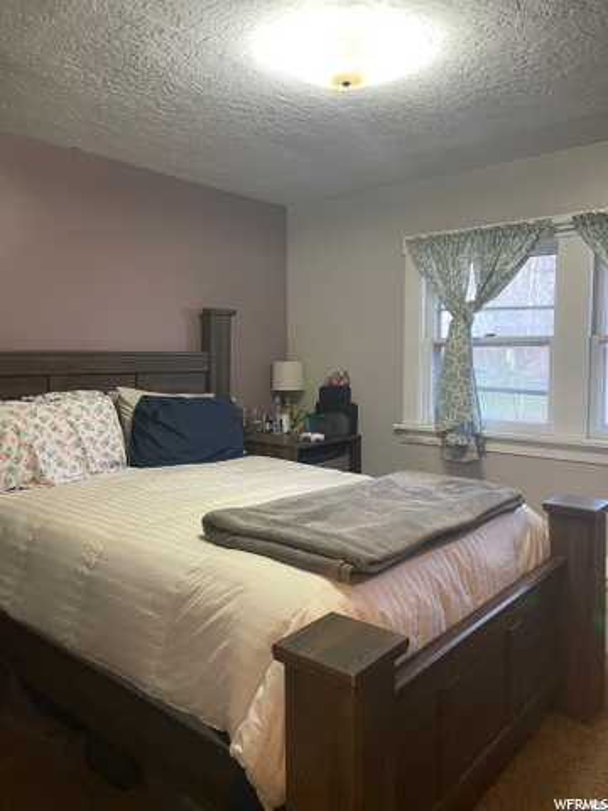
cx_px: 304
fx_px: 609
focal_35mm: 26
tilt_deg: -3.9
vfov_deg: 67.3
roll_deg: -0.6
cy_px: 406
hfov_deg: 53.1
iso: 320
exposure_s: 1/60
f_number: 1.6
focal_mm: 5.1
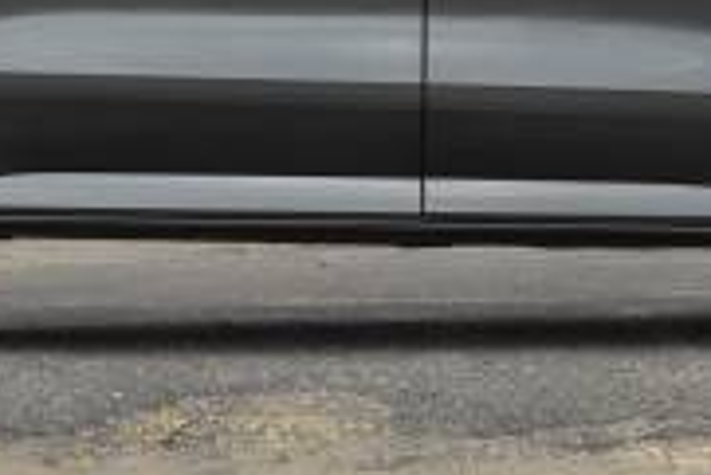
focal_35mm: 180
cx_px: 326
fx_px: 3558
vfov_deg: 7.6
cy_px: -122
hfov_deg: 11.4
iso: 100
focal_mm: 34
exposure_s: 1/90
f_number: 6.7
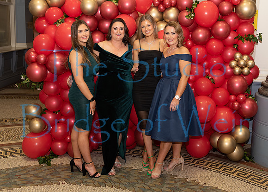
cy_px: 80
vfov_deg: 33.3
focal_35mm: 42
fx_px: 319
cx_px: 152
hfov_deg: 45.5
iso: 400
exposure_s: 1/60
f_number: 4.5
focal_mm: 34
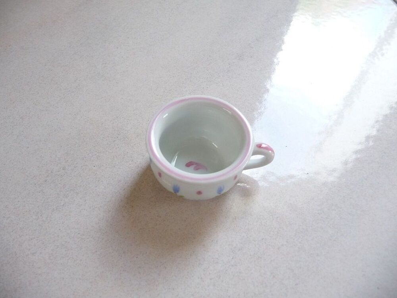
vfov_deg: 49.7
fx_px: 321
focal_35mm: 28
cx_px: 198
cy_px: 149
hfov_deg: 63.4
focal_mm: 4.7
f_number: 3.3
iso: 200
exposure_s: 1/30
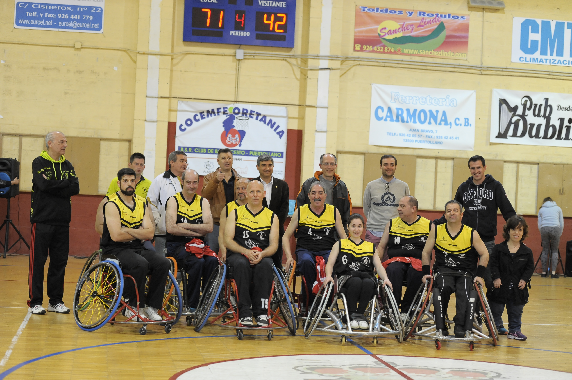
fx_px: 1111
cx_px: 286
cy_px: 190
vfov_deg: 19.4
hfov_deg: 28.9
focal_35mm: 70
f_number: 2.8
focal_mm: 70
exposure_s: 1/320
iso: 2000
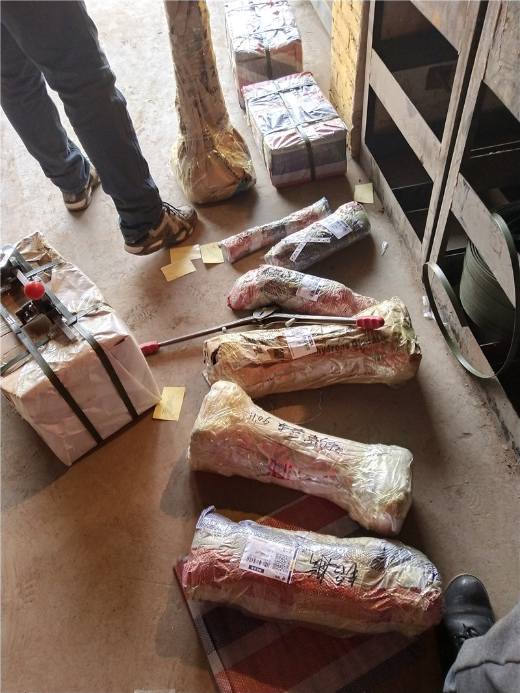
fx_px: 601
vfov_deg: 60.0
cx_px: 260
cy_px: 346
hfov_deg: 46.8
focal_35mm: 30
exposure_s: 1/100
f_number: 1.8
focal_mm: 3.95
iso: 421
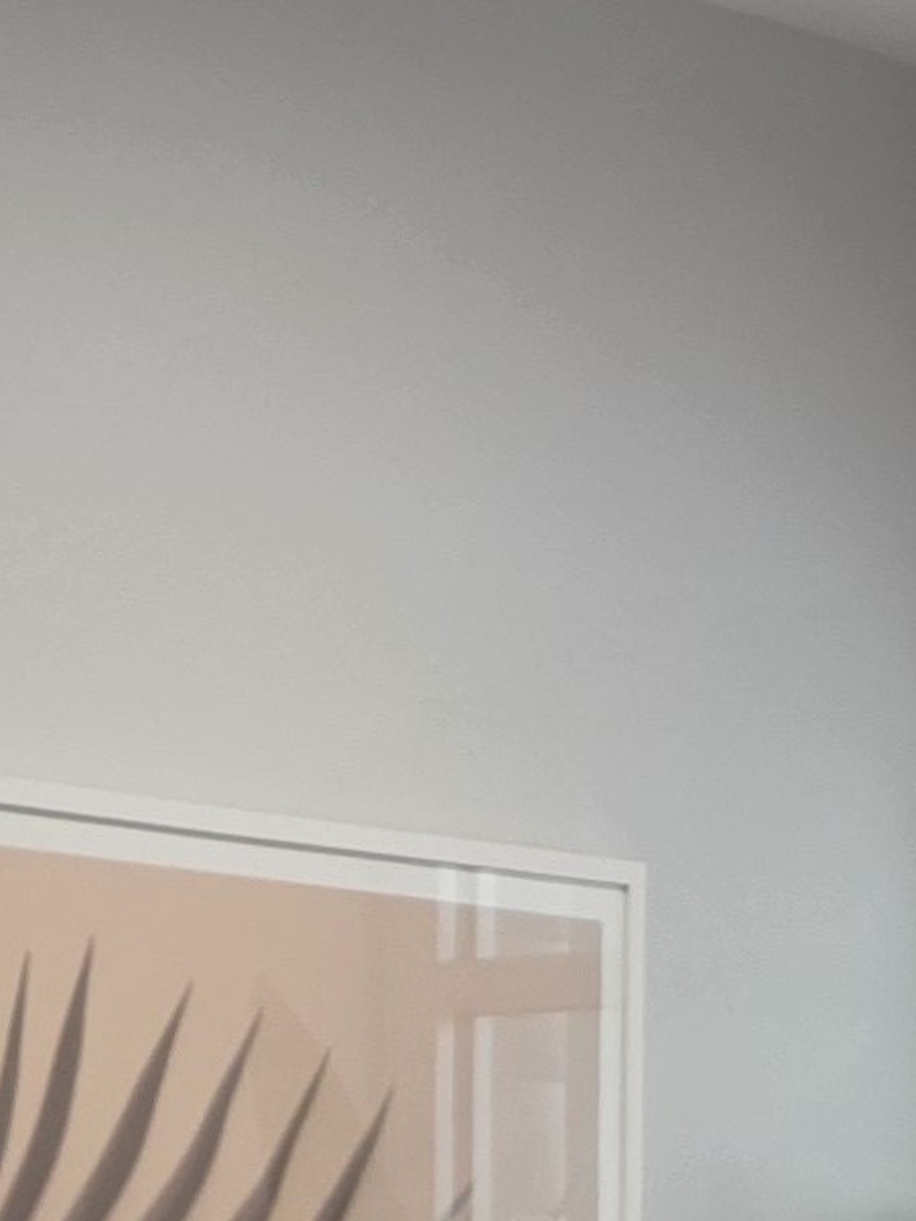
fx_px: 5396
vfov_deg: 11.2
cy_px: 2724
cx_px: 792
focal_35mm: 153
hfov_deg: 9.7
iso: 320
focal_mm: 6.3
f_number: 1.7
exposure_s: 1/100
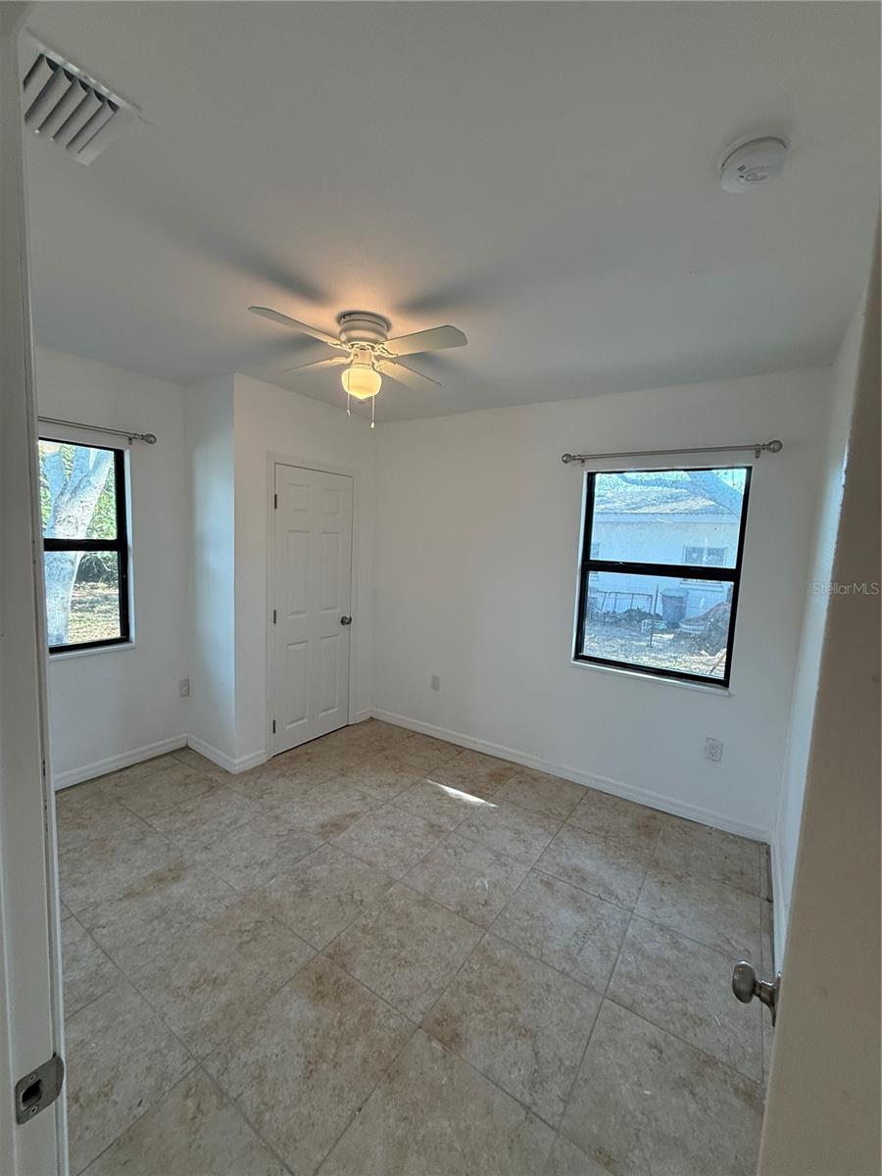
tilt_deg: -6.3
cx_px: 441
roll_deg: -1.9
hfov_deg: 85.7
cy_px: 588
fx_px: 476
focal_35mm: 14
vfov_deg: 102.1
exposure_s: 1/120
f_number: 2.2
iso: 160
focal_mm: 2.22
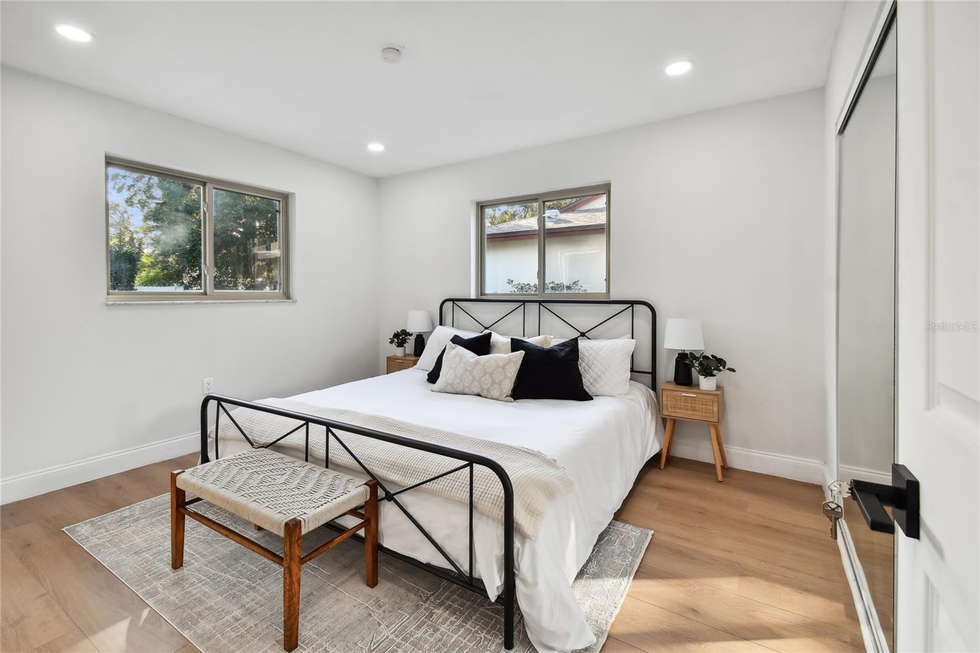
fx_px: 408
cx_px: 490
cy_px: 326
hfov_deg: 100.4
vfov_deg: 77.3
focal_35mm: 15
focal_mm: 10
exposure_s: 1/25
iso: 100
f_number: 7.1
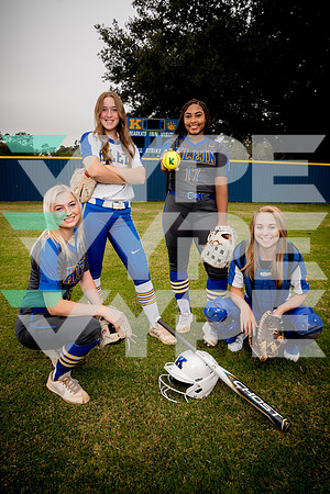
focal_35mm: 26
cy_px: 247
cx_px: 165
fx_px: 357
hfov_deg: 49.6
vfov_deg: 69.4
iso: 200
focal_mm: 26
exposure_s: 1/250
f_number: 8
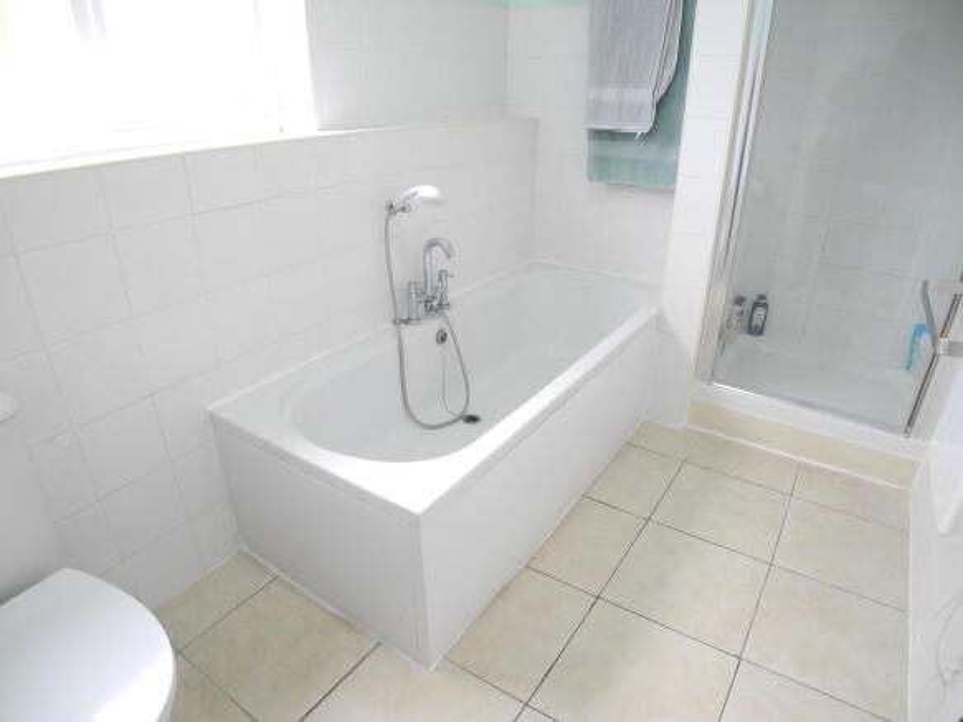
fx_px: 779
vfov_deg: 49.7
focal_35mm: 28
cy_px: 361
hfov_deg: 63.5
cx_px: 482
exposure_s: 1/30
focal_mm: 6
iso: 185
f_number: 2.8
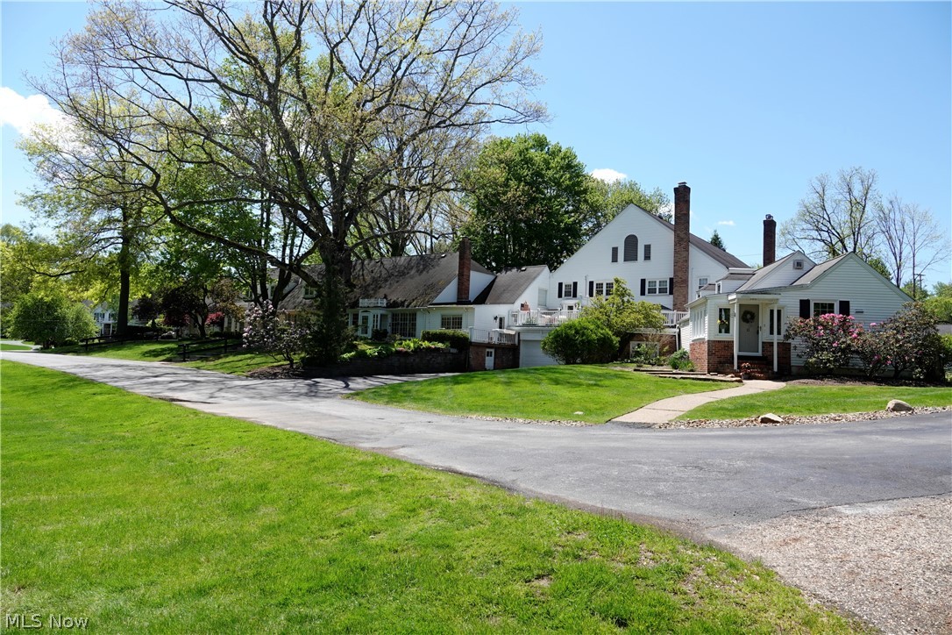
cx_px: 476
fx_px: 635
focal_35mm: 24
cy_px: 318
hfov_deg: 73.7
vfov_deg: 53.1
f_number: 4
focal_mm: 8.84
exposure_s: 1/500
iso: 100
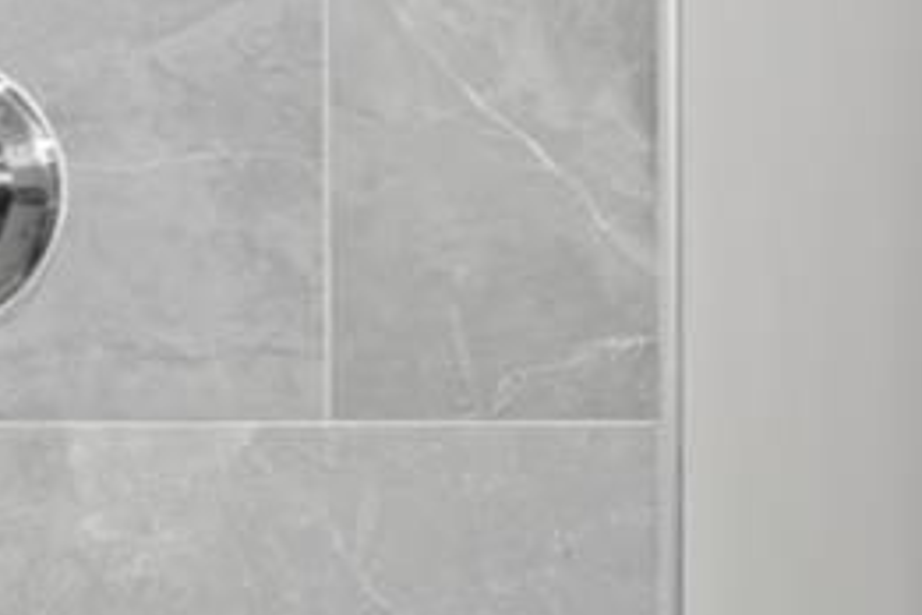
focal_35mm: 55
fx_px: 1409
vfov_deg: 24.5
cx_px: 979
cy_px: 209
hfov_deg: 32.5
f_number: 10
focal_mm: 14
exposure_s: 1/3
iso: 400
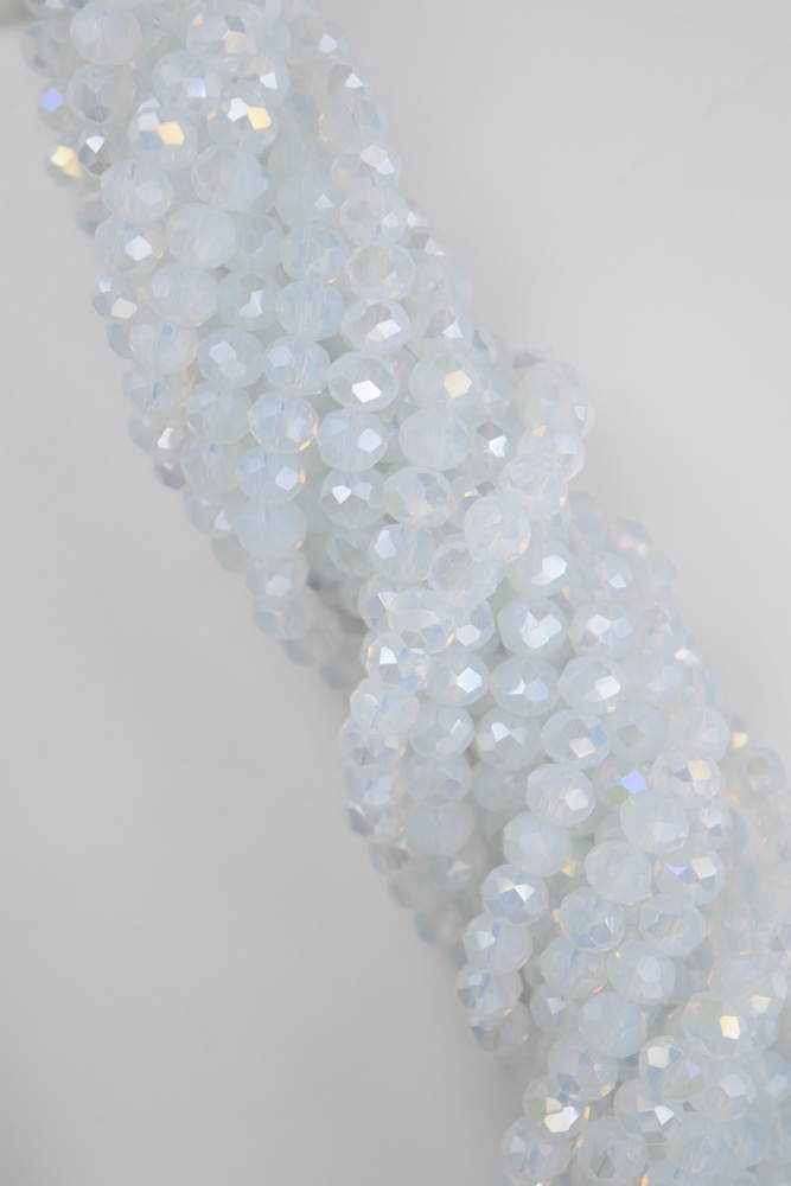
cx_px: 396
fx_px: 2718
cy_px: 593
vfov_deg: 24.6
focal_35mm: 82
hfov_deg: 16.6
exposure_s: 1/160
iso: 400
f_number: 5.6
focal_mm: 55
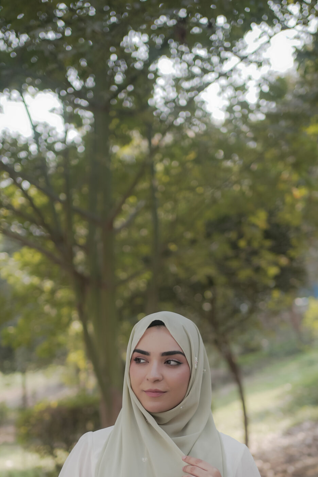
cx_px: 162
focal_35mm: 64
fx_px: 848
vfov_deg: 31.1
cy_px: 323
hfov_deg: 21.3
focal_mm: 35
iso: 125
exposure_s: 1/200
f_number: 1.8
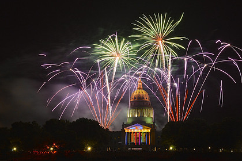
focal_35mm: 47
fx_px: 316
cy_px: 104
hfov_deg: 41.8
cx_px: 140
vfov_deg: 28.5
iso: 800
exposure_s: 3
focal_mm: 34
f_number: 22
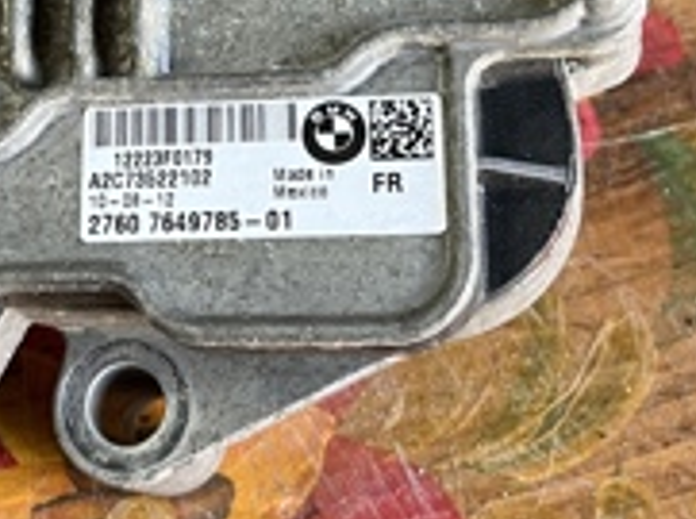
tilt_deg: -46.8
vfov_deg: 15.5
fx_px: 1846
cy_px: -67
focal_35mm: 92
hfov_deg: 21.0
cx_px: 88
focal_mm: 5.1
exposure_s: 1/71
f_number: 1.6
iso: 125
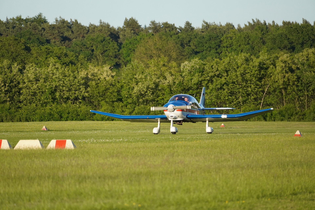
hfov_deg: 3.9
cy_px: 105
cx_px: 158
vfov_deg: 2.6
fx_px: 4593
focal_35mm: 525
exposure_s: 1/2000
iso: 1000
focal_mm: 350
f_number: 6.3
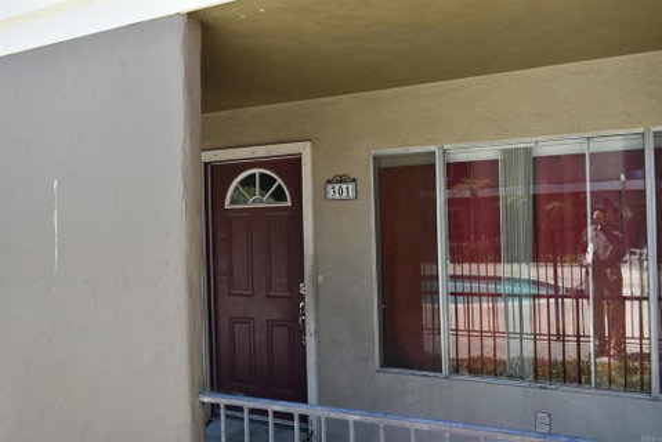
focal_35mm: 27
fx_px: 497
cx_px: 331
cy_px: 221
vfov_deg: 48.0
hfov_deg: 67.4
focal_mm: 18
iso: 100
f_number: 6.3
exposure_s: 1/100
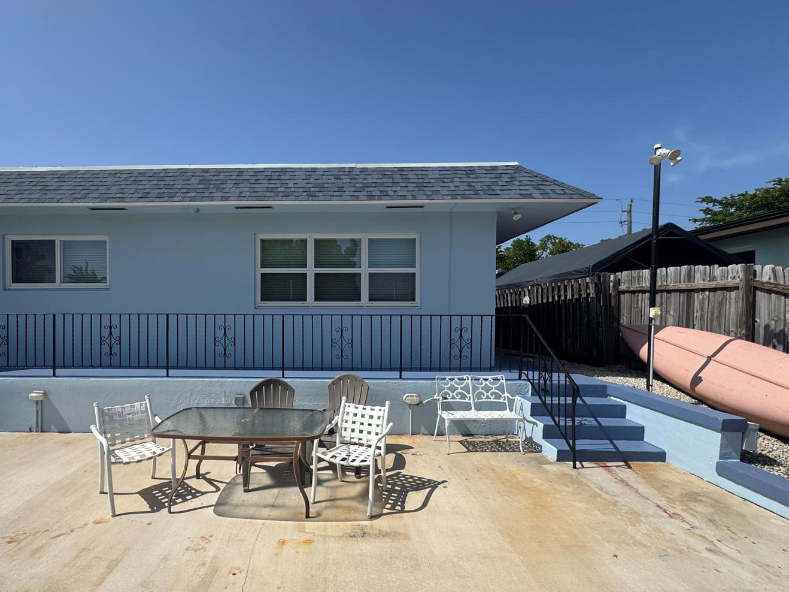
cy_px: 321
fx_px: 387
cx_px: 320
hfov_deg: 90.0
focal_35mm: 17
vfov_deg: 74.6
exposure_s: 1/2674
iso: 50
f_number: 2.2
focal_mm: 2.22
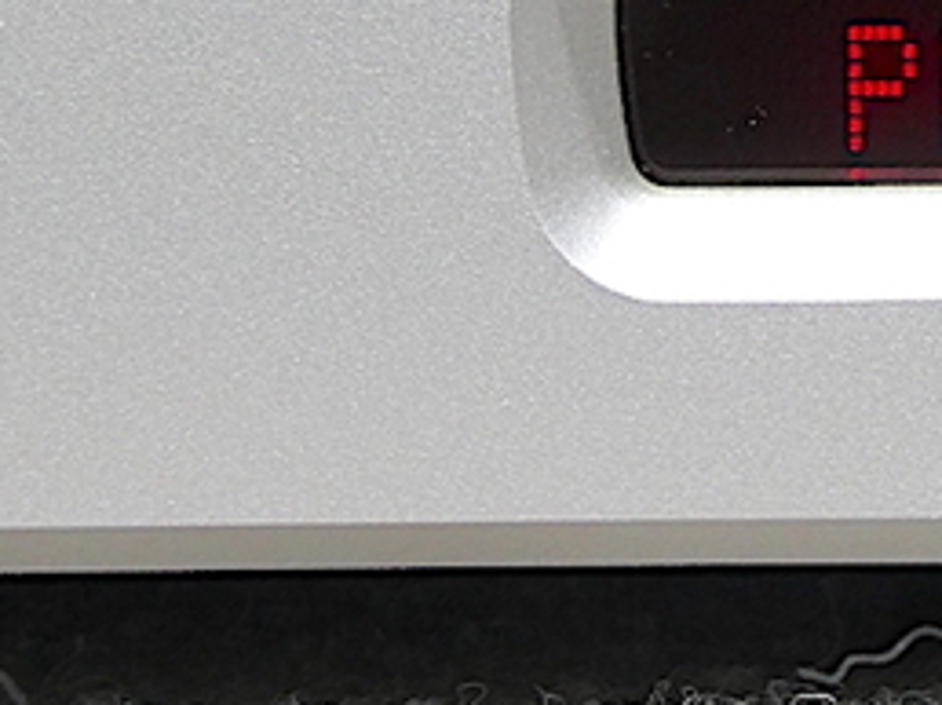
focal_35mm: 861
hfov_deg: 2.3
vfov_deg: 1.7
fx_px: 23408
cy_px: -99
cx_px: 515
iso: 200
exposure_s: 1/10
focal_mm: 41.4
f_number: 5.6
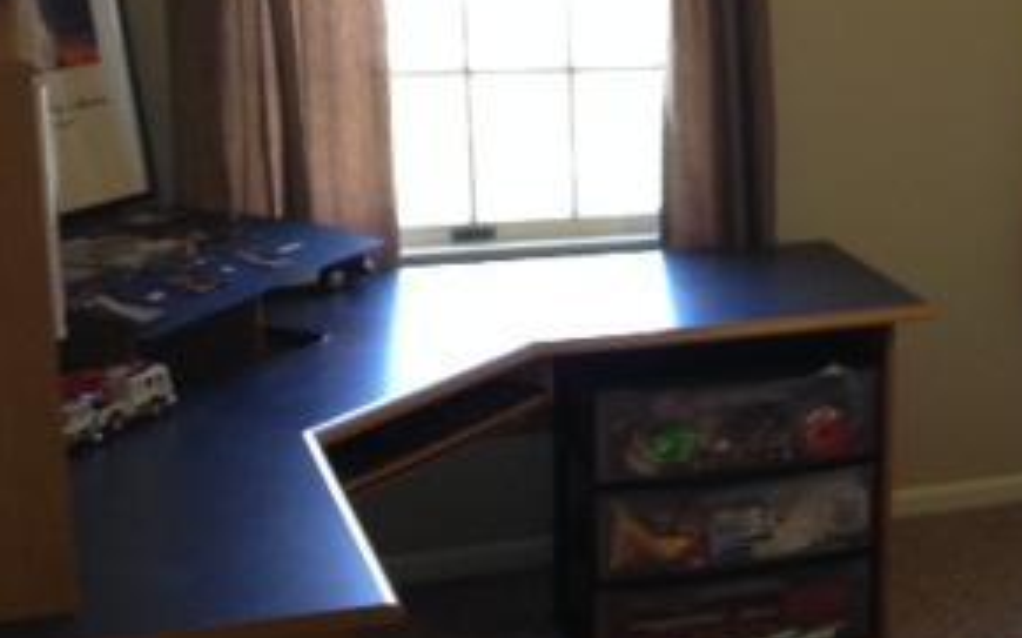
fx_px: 2283
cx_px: 1004
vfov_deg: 15.9
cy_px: 349
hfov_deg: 24.2
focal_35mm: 82
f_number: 2.4
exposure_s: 1/20
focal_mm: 4.28
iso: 125
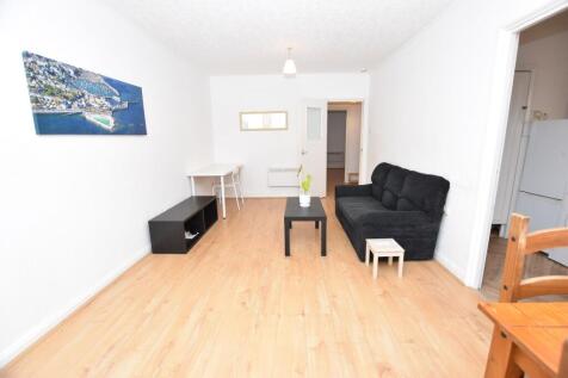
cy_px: 189
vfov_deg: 77.3
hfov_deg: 100.4
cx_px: 284
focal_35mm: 15
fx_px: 237
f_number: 4
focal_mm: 10
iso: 800
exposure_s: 1/125
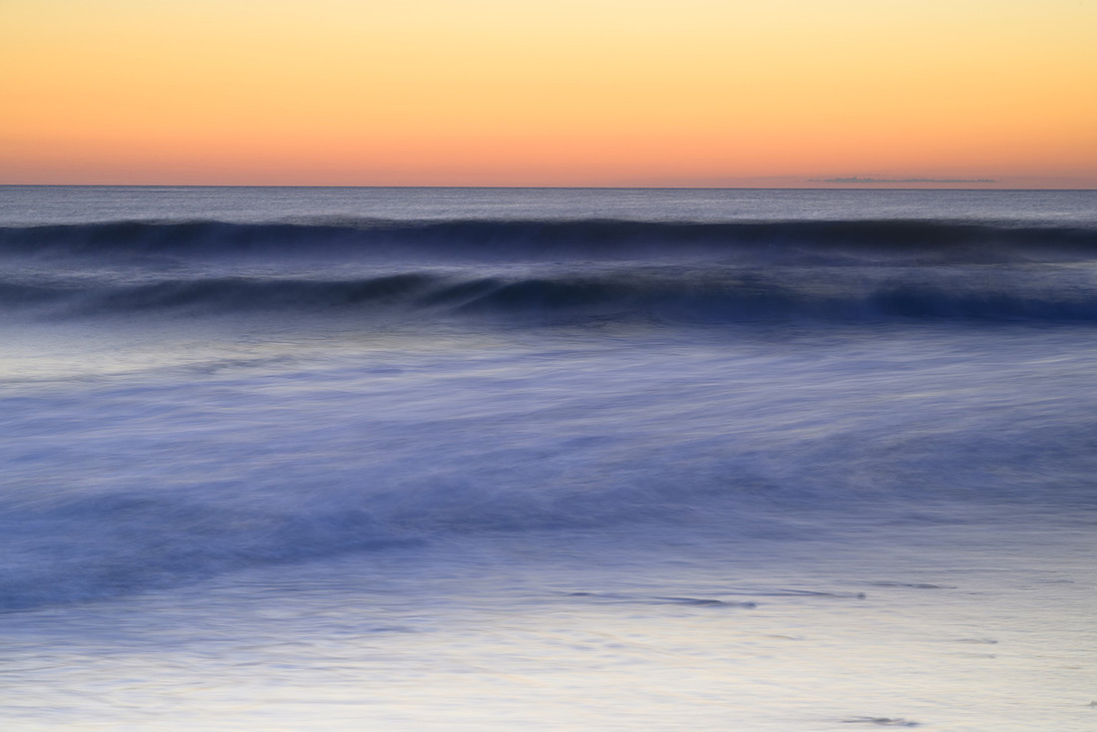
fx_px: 2940
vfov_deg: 14.2
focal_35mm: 96
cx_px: 548
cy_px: 366
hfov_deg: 21.1
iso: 32
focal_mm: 96
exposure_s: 3
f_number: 14
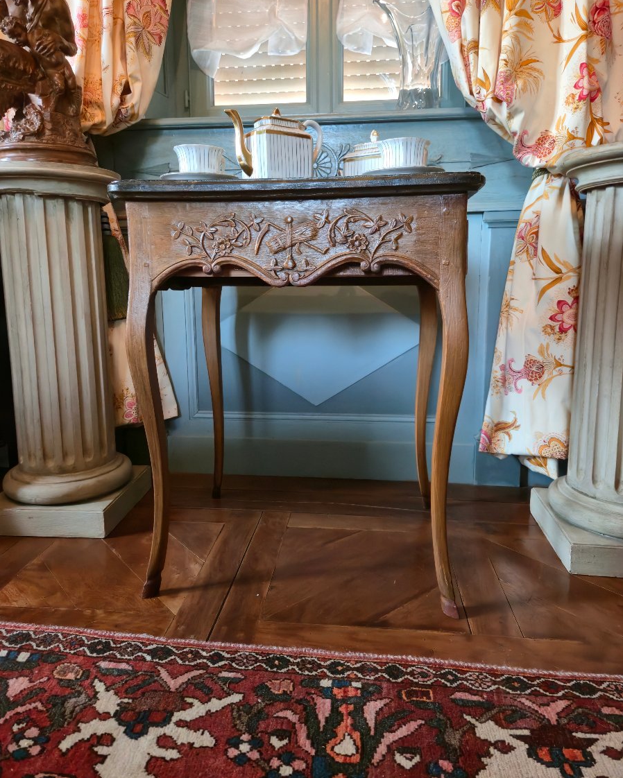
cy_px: 363
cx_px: 312
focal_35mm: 24
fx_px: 553
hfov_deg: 58.8
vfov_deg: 70.2
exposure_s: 1/50
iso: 500
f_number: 1.8
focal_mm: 5.4
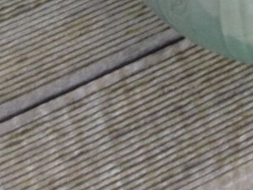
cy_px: -343
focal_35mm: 163
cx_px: 347
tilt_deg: -46.3
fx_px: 1192
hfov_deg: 11.7
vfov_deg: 8.0
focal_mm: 4.28
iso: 64
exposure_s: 1/30
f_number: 2.4
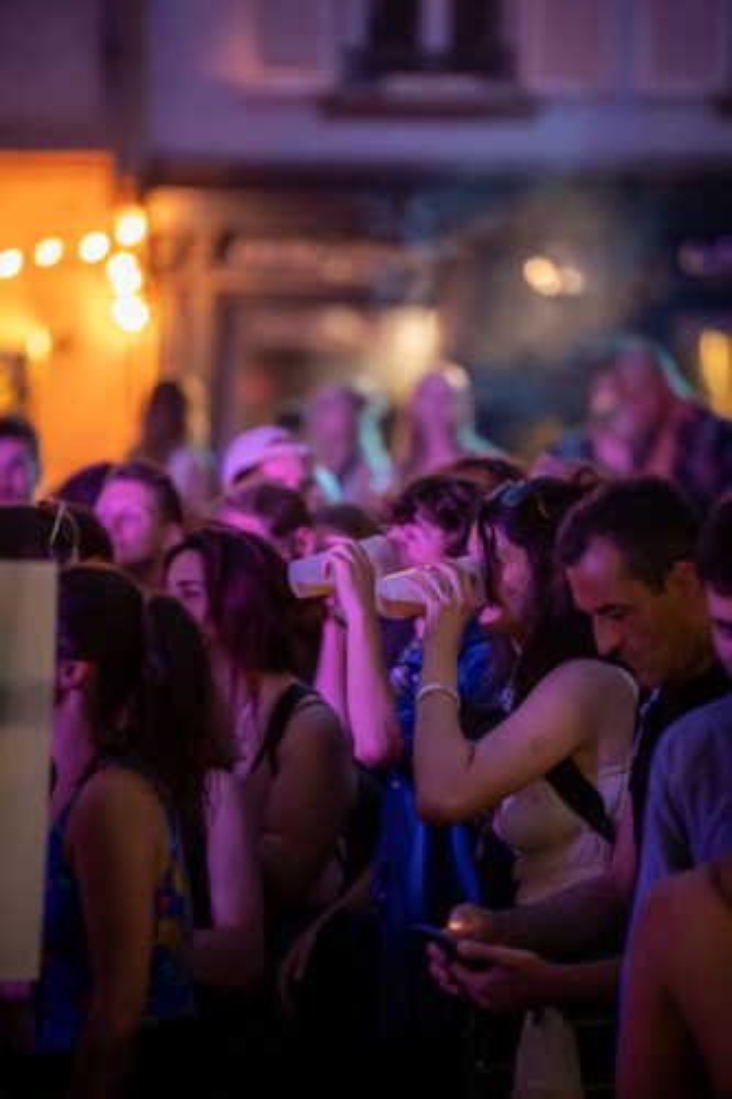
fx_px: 5493
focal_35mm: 180
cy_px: 550
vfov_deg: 11.4
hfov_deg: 7.6
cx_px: 366
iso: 8000
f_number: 2.8
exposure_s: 1/200
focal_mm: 180
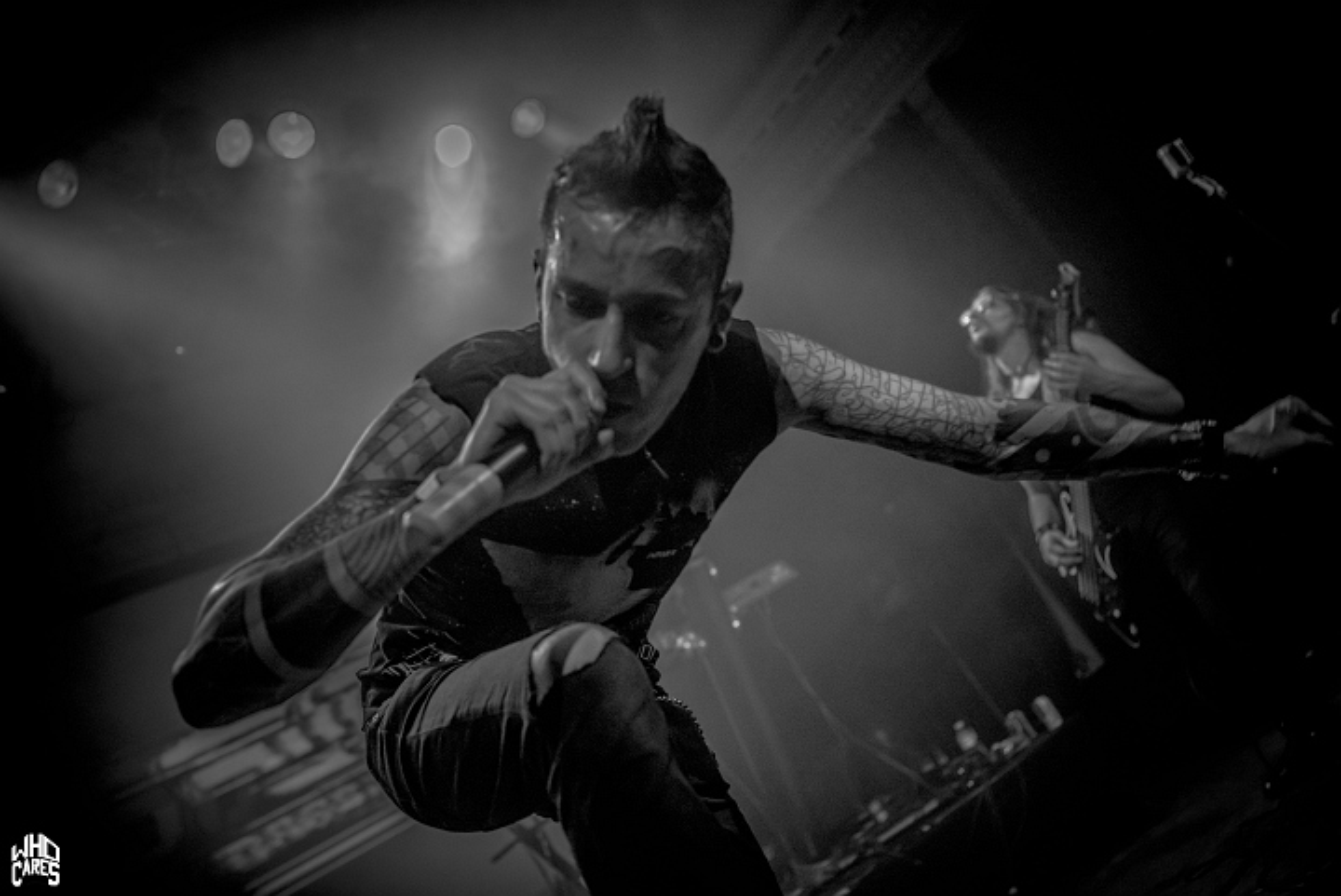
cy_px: 448
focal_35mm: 36
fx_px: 1342
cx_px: 670
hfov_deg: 53.1
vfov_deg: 36.9
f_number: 2.8
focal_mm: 36
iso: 4000
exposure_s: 1/100
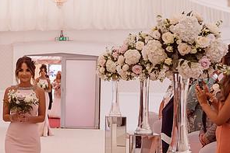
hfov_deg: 18.3
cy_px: 94
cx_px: 25
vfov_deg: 12.5
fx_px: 703
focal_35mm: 110
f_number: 5.6
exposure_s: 1/500
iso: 640
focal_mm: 56
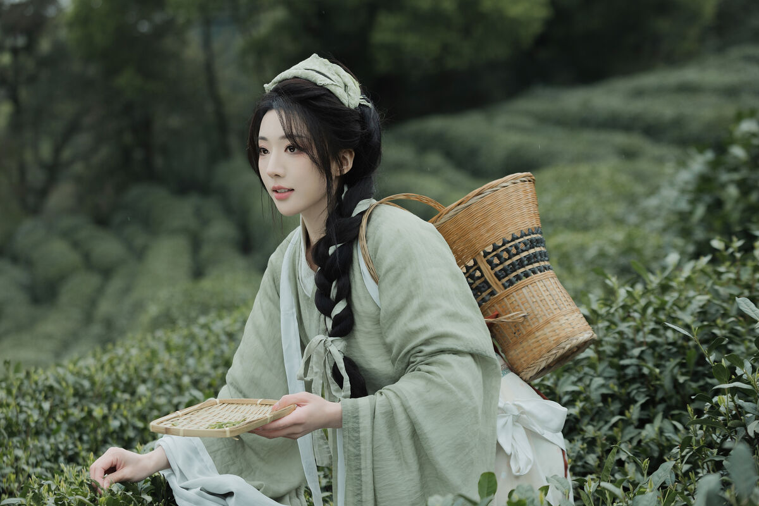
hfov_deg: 22.6
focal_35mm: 90
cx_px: 380
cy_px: 253
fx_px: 1897
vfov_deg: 15.2
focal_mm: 90
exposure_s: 1/640
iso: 250
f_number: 4
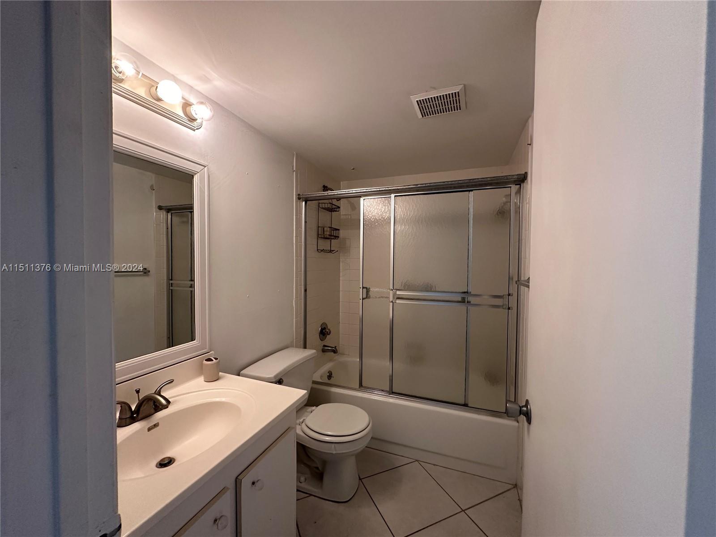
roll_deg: -0.5
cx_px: 358
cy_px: 268
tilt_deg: -1.1
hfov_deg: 102.1
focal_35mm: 14
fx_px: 290
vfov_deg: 85.7
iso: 250
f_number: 2.2
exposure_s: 1/120
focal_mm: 2.22
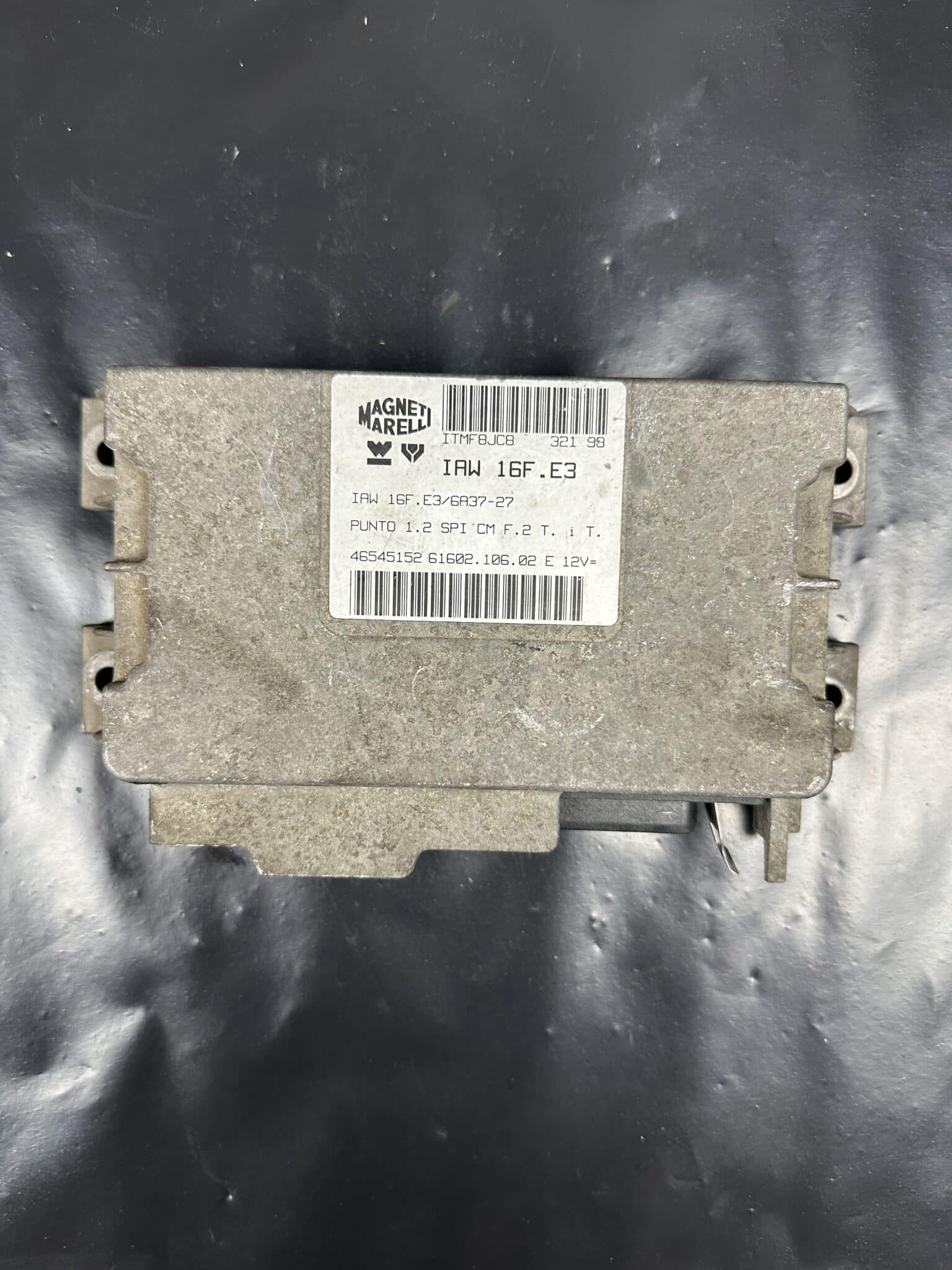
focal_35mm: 24
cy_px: 635
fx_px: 880
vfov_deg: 71.6
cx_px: 476
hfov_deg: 56.8
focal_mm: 6.86
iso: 160
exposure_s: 1/100
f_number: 1.78
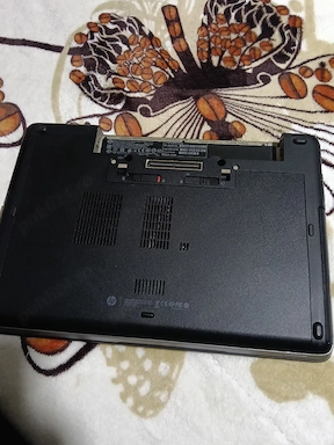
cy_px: 217
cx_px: 168
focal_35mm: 28
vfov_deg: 63.4
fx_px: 360
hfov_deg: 49.7
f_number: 1.8
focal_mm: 3.98
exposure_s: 1/25
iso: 1000
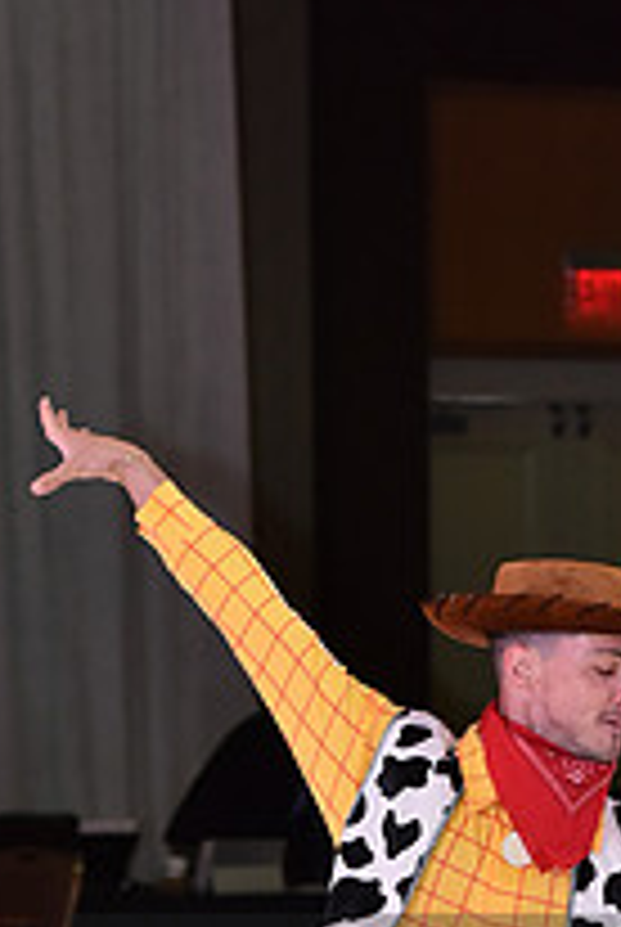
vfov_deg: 6.5
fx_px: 8123
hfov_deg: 4.4
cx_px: 691
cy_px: 1066
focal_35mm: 315
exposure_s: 1/250
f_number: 6.3
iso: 1600
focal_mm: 112
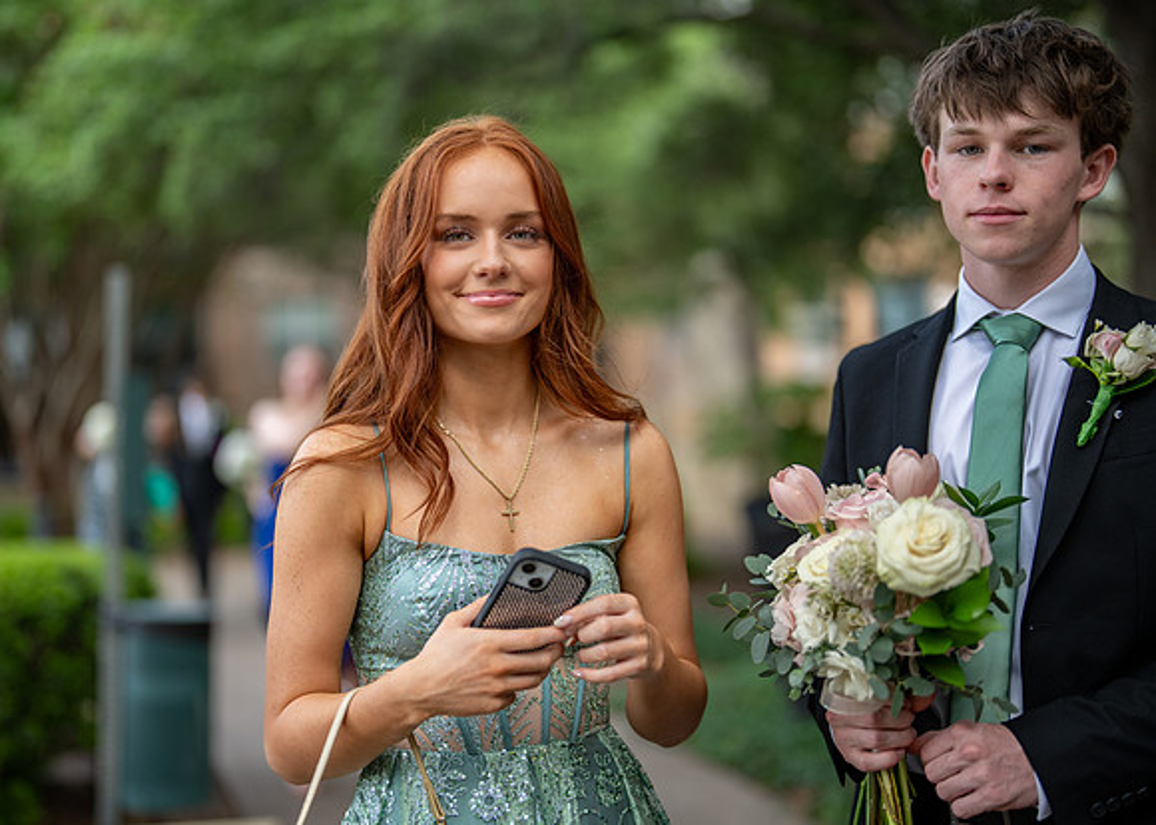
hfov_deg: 35.2
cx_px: 503
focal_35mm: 55
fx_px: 1817
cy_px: 405
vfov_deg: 25.6
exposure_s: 1/800
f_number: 1.2
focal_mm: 50
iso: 160
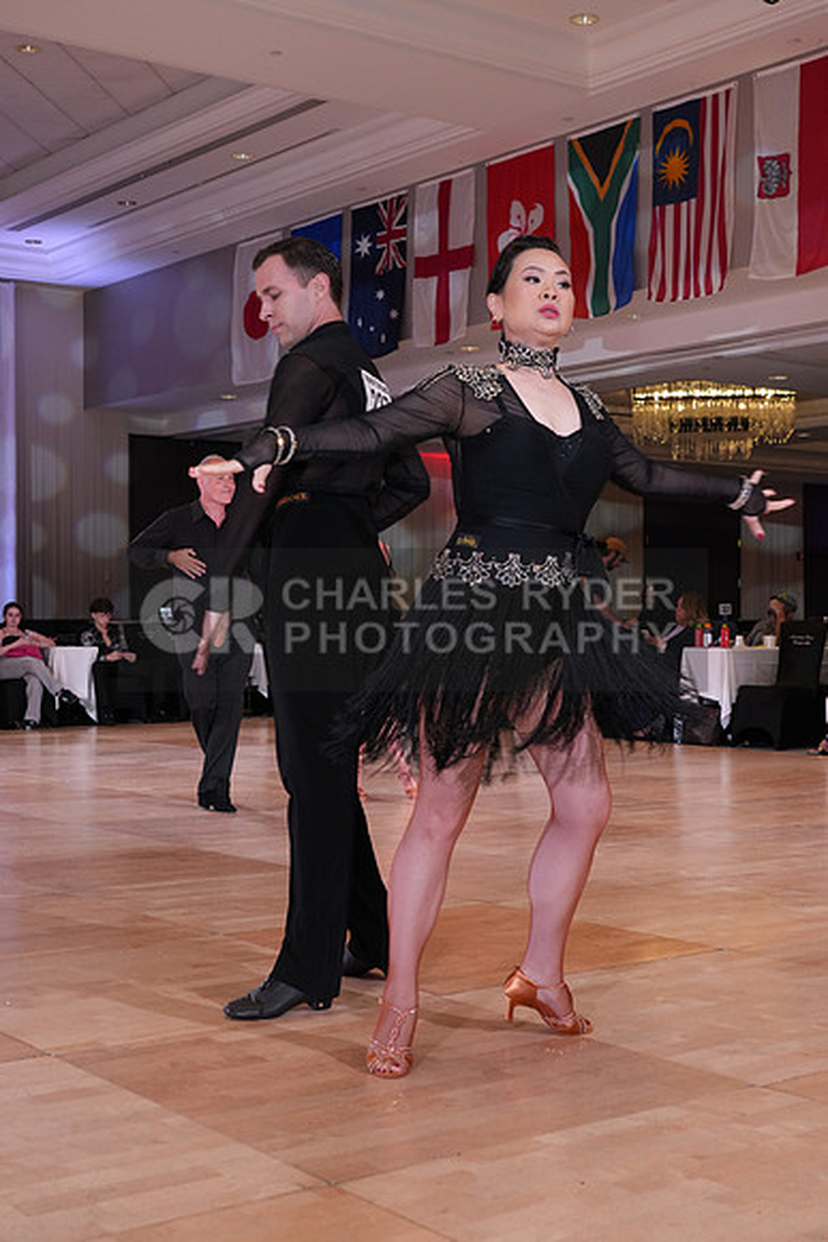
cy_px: 621
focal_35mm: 48
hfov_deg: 28.1
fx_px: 1655
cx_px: 414
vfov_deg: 41.1
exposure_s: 1/200
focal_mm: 48
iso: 2500
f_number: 6.3
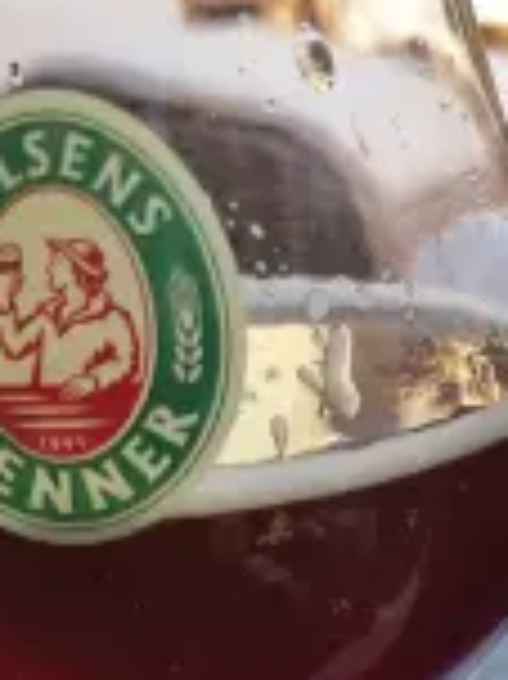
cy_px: 509
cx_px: 589
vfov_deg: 27.8
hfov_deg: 20.1
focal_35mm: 69
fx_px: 1352
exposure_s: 1/118
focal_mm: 5.4
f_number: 1.8
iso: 50
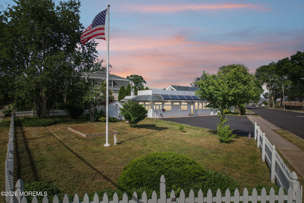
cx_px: 152
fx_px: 186
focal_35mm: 22
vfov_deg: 57.2
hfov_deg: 78.6
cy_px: 102
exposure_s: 1/1500
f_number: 2.8
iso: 100
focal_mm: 8.38
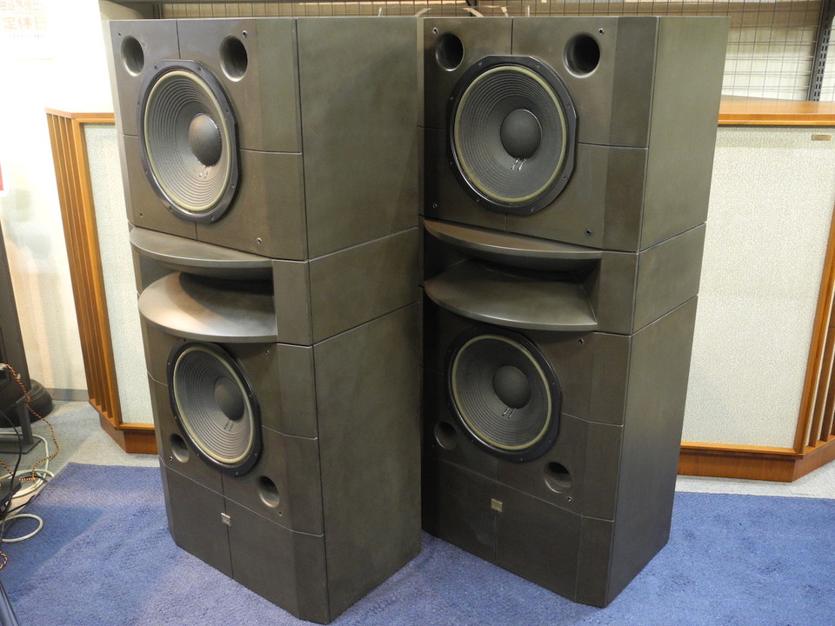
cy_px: 313
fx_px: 844
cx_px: 418
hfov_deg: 52.6
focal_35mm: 35
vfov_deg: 40.7
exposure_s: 1/10.8
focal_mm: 7.4
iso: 400
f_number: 3.2
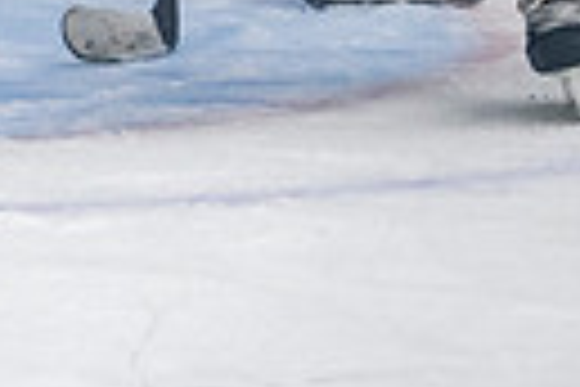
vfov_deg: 2.0
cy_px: -443
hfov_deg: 3.0
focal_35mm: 680
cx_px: -715
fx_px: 10955
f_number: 3.2
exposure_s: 1/640
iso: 2000
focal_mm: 120
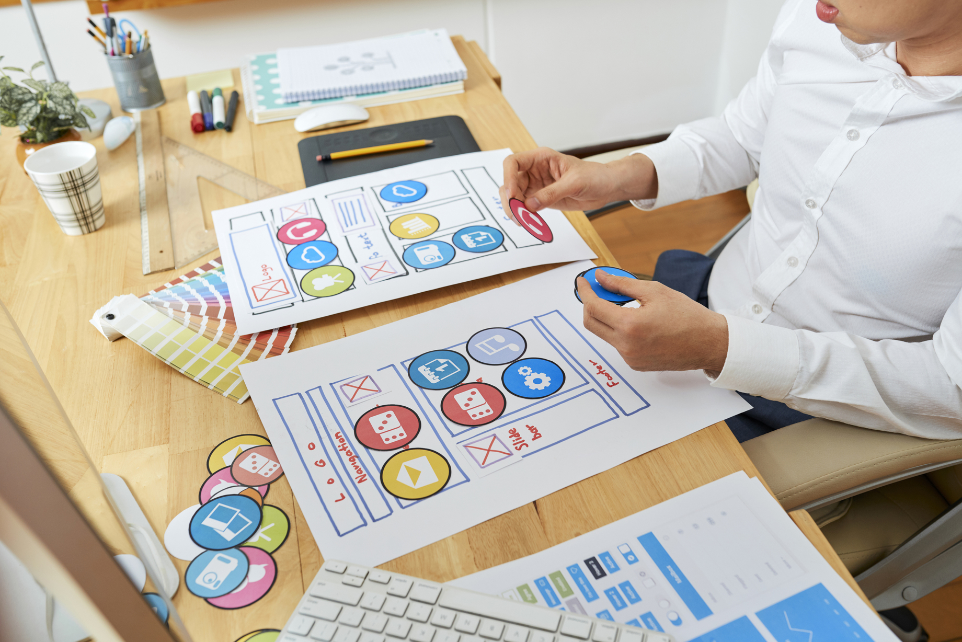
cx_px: 481
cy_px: 321
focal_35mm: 35
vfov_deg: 37.9
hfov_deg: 54.4
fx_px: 936
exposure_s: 1/200
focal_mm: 35
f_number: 4.5
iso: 400
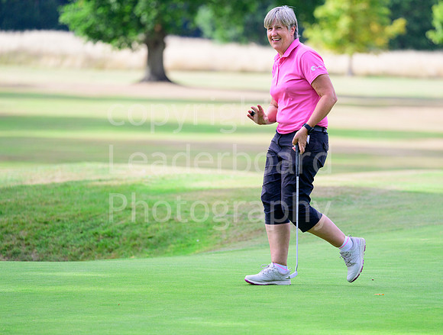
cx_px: 266
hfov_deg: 6.1
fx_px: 4132
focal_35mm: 322
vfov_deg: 4.6
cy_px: 158
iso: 1000
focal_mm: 280
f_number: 5.6
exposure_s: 1/1600
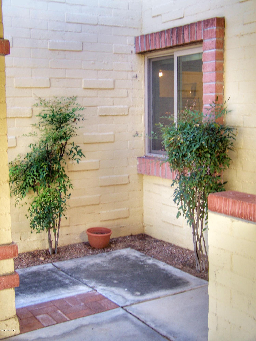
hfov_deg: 29.7
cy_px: 170
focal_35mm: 49
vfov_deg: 38.9
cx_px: 128
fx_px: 483
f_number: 2.8
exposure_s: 1/50
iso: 64
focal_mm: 7.6
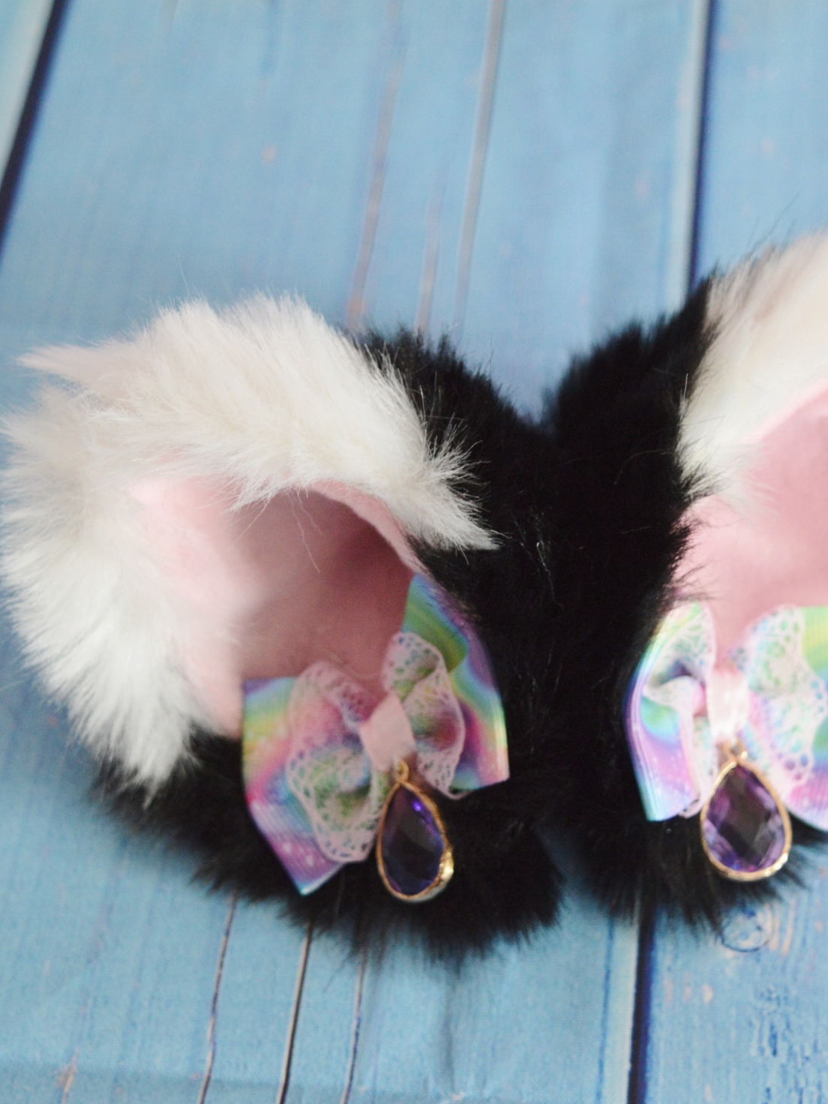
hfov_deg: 17.0
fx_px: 2775
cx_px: 474
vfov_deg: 22.5
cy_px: 553
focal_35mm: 87
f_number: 5
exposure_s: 1/60
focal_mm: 40
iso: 1100
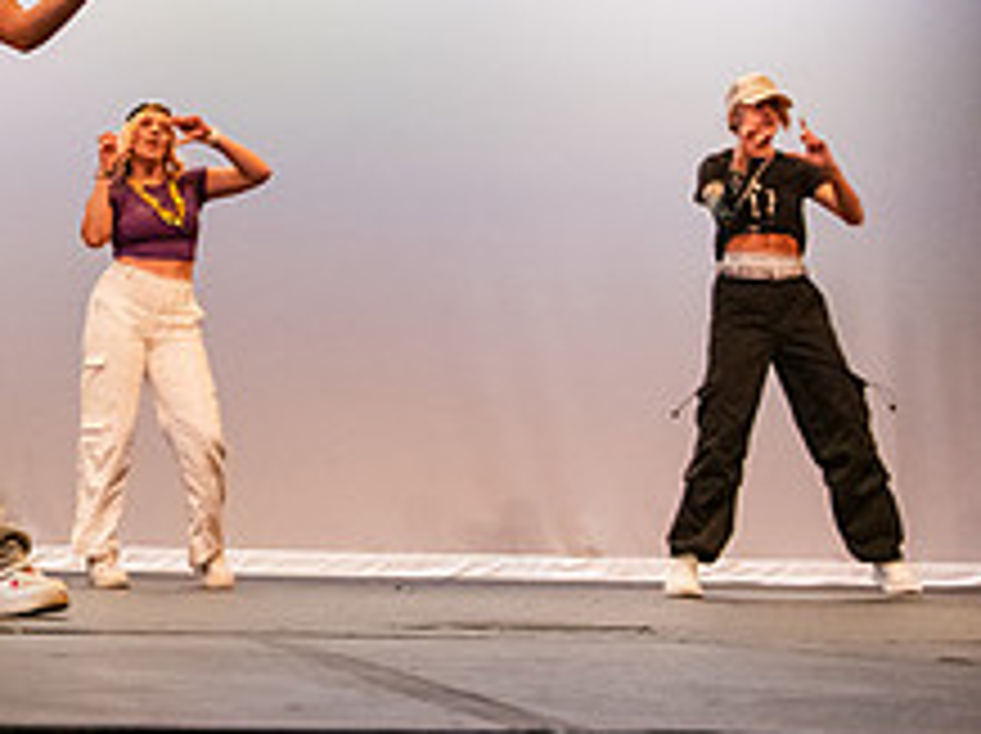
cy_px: 34
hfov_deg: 21.1
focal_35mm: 87
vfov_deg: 16.6
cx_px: -176
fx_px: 2463
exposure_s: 1/320
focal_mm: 34
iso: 4000
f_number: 3.5
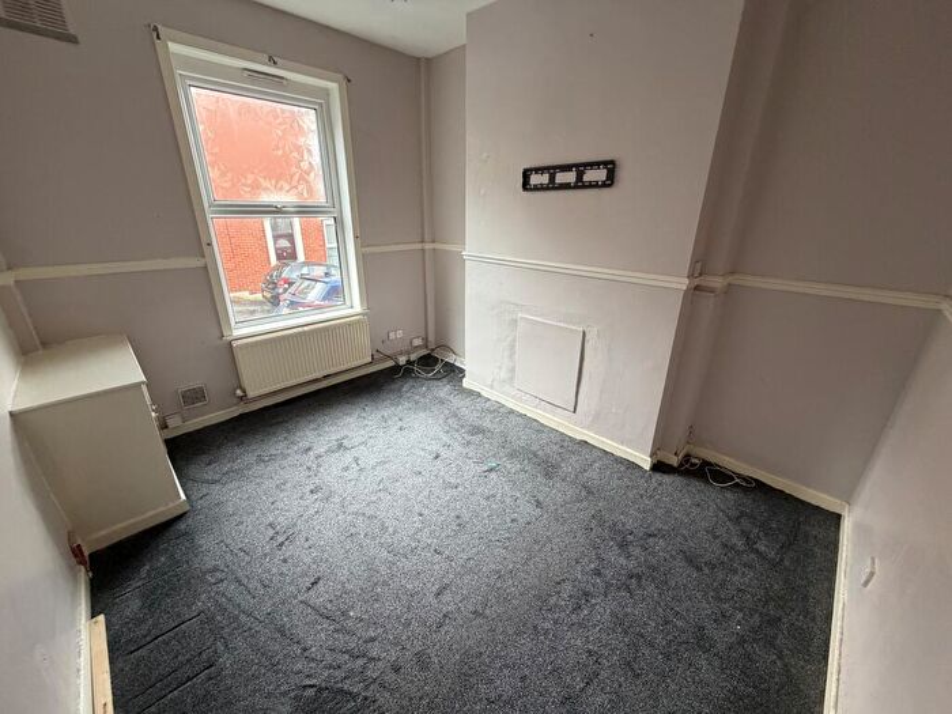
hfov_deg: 102.1
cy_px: 357
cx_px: 476
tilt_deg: -20.8
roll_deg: -0.3
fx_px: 385
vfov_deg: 85.7
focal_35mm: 14
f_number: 2.2
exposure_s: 1/121
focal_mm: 2.22
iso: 320
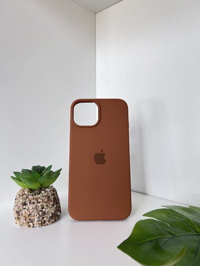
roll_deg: +1.9
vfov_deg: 67.3
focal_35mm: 26
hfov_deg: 53.1
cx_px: 100
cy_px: 133
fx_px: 200
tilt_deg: -3.2
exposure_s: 1/85
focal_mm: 5.7
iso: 125
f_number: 1.5
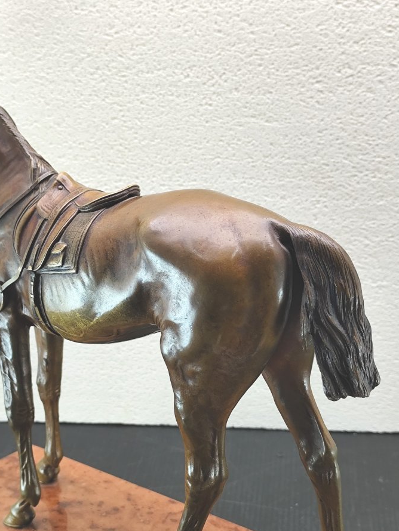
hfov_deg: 23.6
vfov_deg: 31.2
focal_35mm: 62
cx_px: 138
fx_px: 952
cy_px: 290
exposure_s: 1/100
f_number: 1.65
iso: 250
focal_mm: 6.14
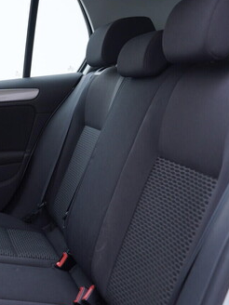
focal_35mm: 58
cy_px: 149
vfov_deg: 33.2
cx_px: 5
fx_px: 512
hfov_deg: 24.2
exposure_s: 1/40
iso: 125
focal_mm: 24
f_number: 3.2
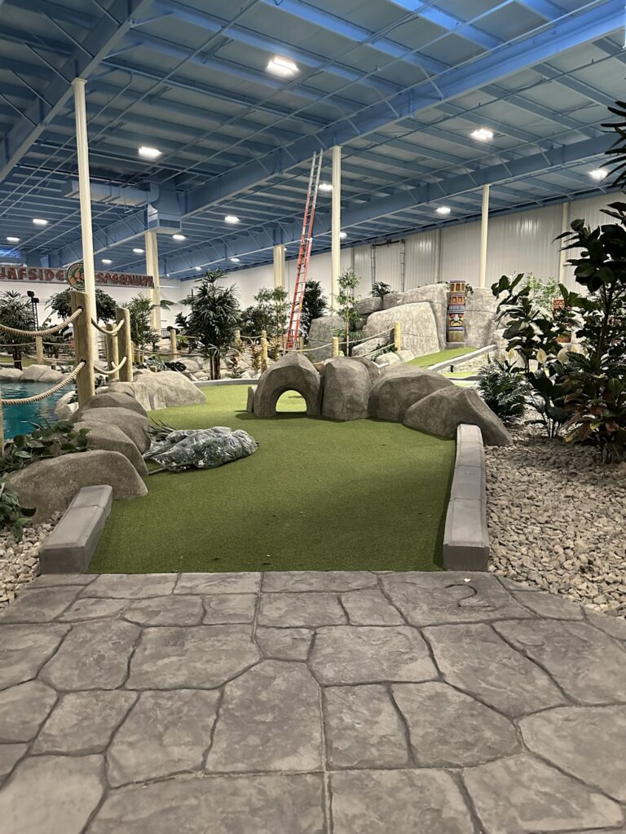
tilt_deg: -7.7
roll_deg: +0.0
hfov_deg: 56.8
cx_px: 313
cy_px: 417
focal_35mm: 24
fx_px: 579
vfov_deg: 71.6
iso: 1000
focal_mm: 6.86
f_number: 1.78
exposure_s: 1/48
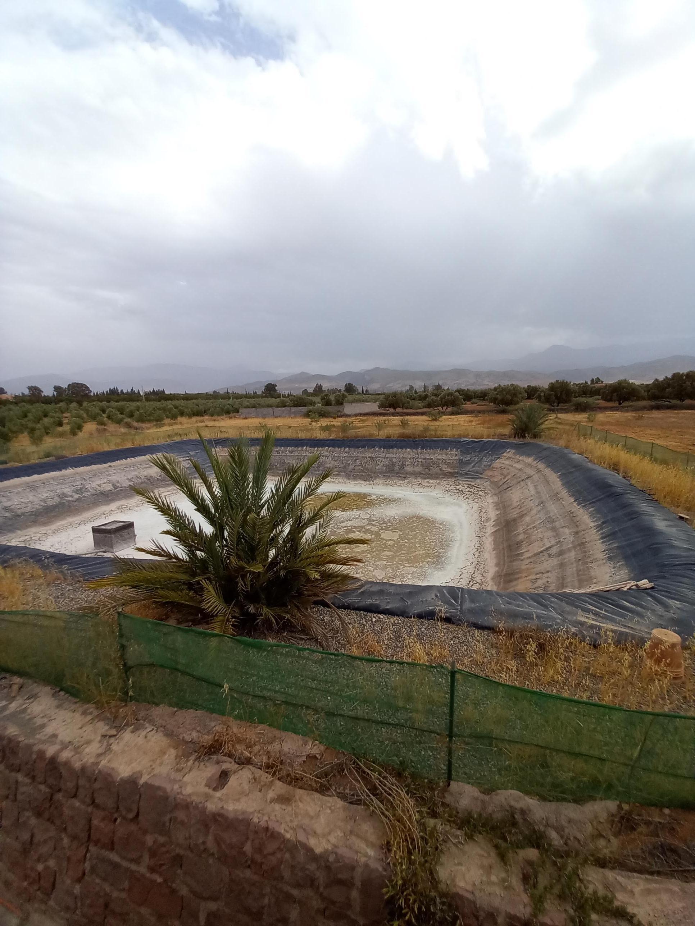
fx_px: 348
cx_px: 348
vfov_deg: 106.2
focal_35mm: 13
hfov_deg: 89.9
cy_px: 463
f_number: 2.2
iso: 40
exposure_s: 1/954
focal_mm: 1.13
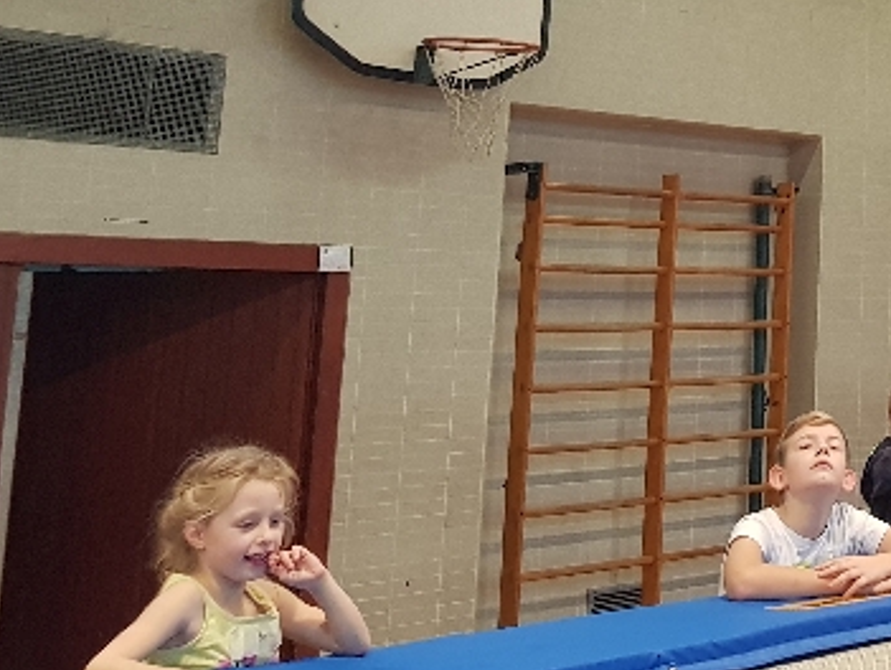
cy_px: -107
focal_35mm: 74
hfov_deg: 23.4
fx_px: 1907
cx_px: 1150
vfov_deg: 19.0
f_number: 1.7
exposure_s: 1/50
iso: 200
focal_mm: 4.2
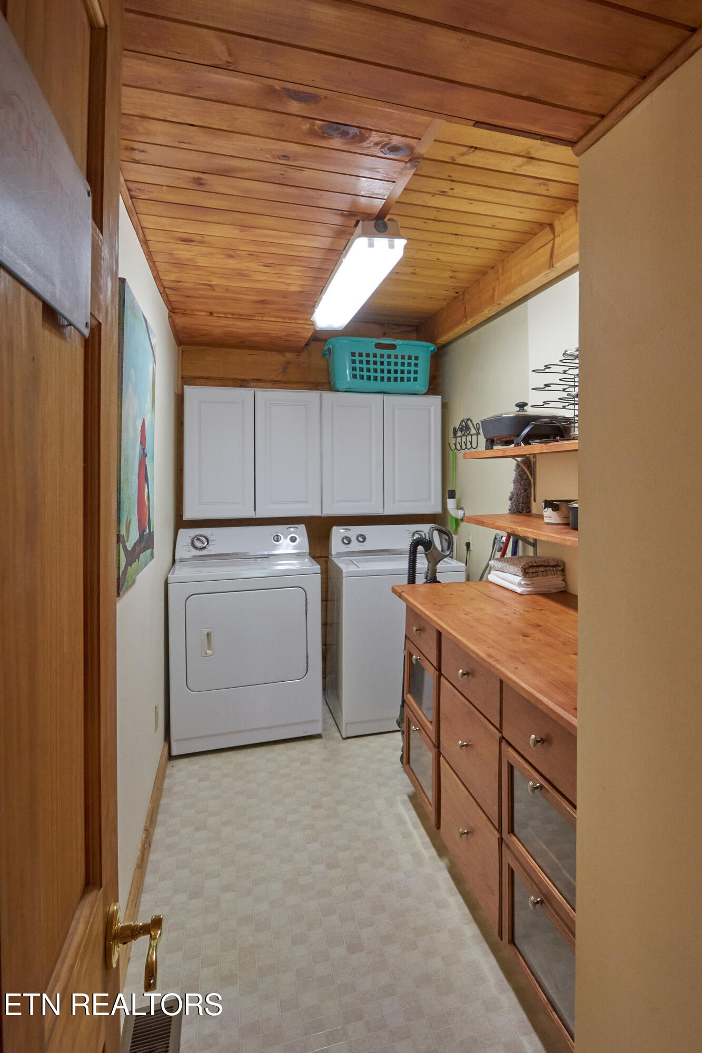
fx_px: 410
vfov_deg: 104.3
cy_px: 526
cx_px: 351
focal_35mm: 14
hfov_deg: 81.2
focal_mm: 14
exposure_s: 1/15
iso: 1000
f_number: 14
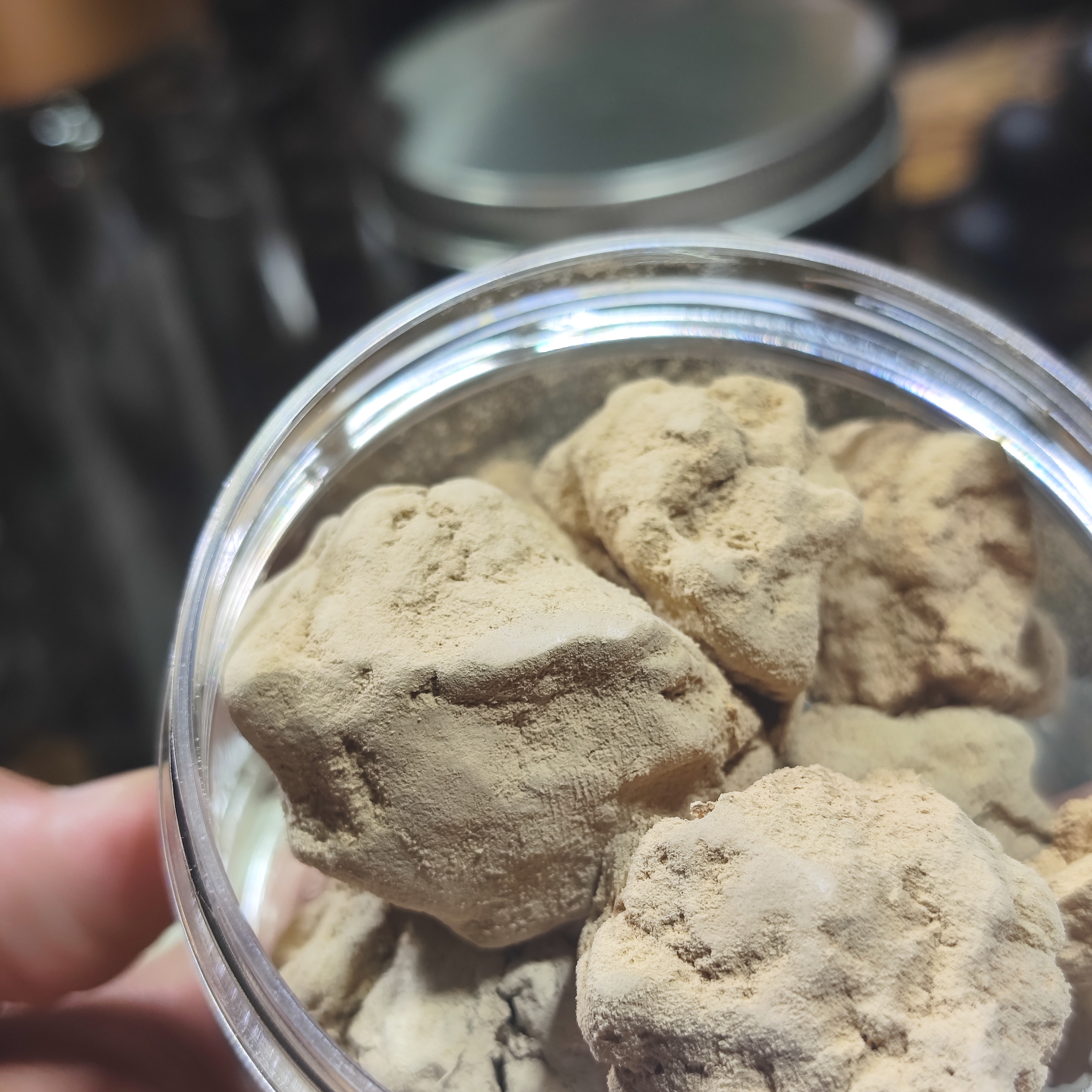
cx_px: 557
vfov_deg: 56.8
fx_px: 999
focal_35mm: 28
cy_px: 665
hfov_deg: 57.3
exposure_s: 1/603
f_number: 1.9
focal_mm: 8.7
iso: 50
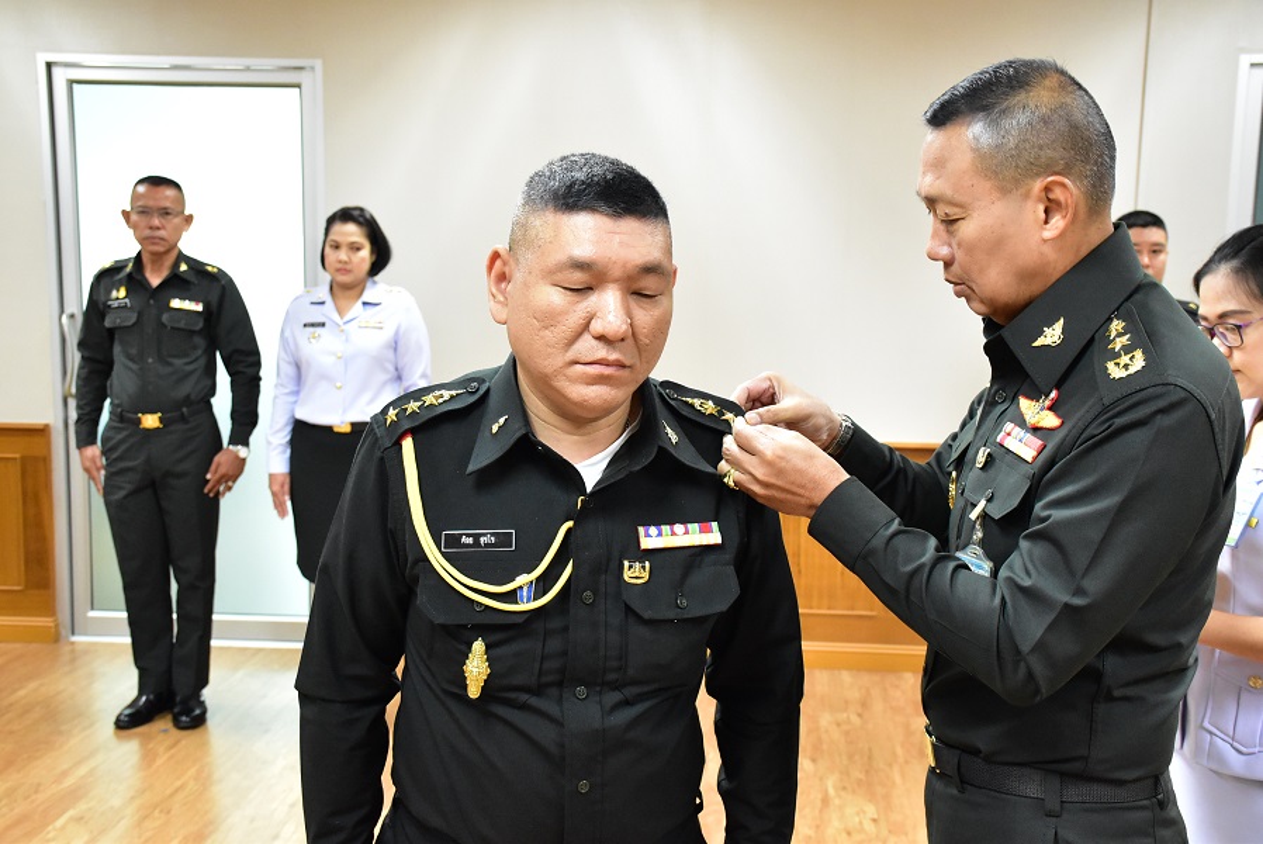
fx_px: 1580
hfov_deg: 43.6
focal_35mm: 45
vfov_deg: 29.9
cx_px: 632
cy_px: 422
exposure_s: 1/50
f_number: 5.6
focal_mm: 30
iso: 4000
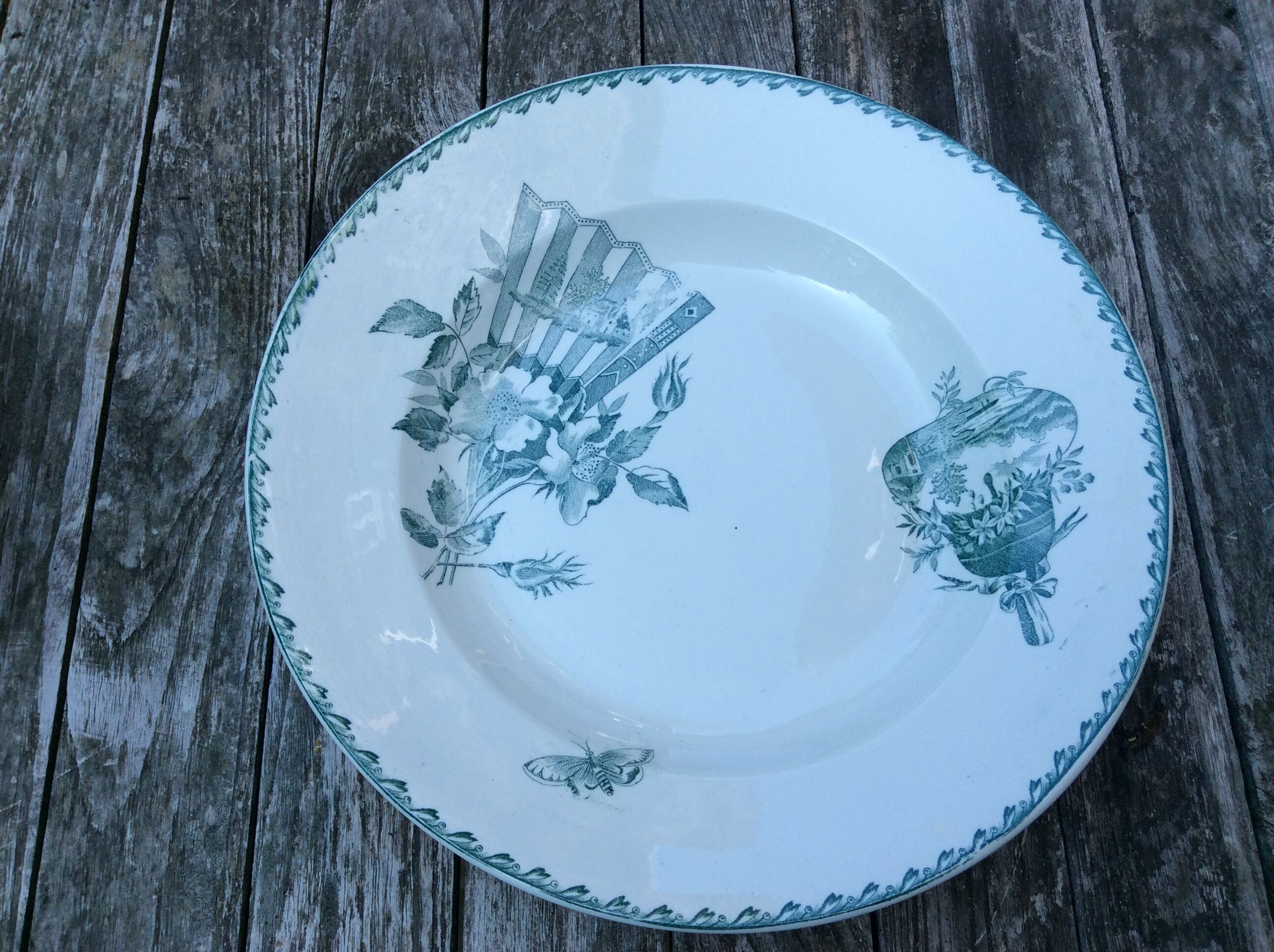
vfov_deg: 44.1
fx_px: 1176
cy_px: 476
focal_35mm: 32
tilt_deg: -67.1
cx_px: 637
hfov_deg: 56.9
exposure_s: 1/403
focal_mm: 3.3
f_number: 2.4
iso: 32
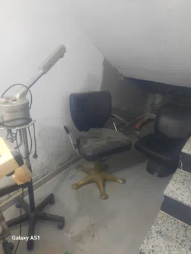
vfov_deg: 69.4
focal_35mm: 25
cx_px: 96
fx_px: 184
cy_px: 127
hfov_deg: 54.9
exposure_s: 1/25
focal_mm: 4.6
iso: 400
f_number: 2
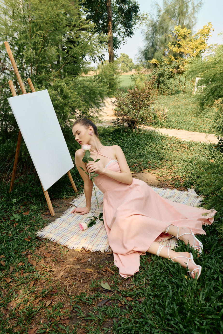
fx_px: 279
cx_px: 112
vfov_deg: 61.9
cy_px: 167
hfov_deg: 43.6
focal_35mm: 30
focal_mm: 20
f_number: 4
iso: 200
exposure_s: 1/500
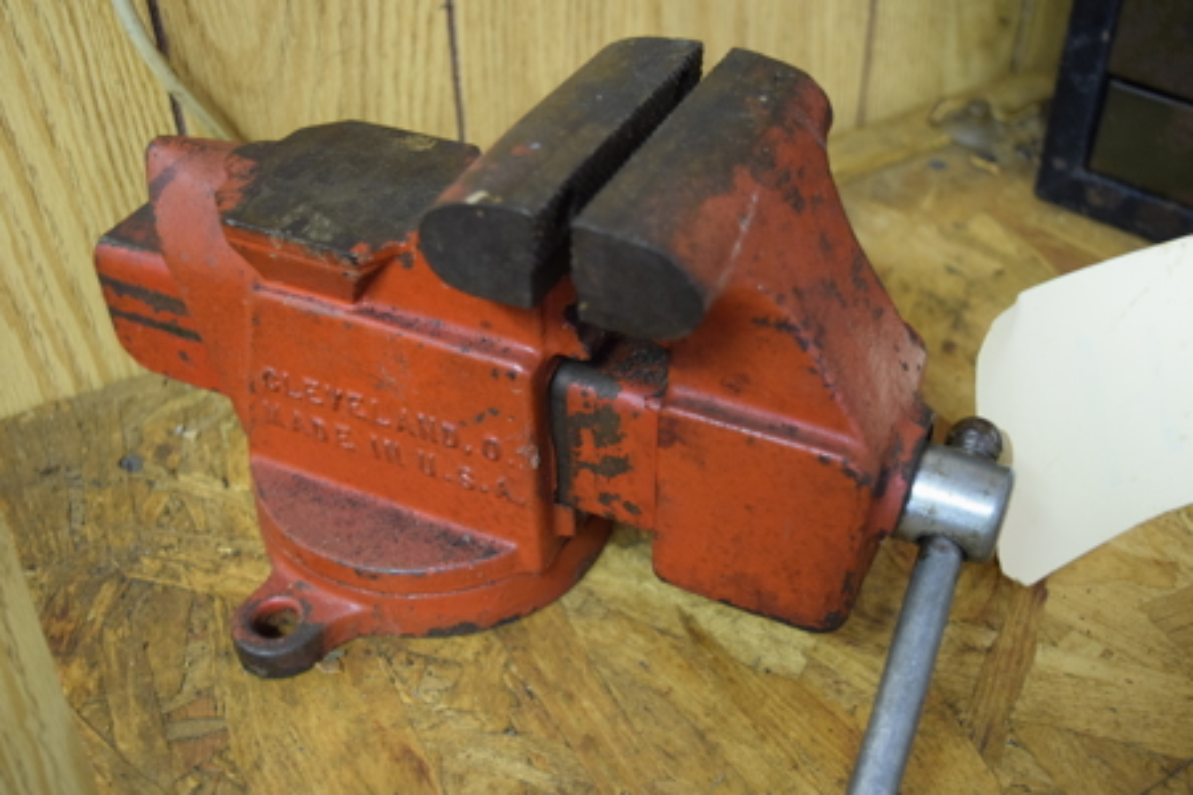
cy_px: 398
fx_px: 1342
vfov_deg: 33.0
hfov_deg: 47.9
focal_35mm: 40
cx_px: 596
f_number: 4
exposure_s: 1/60
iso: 2200
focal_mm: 27
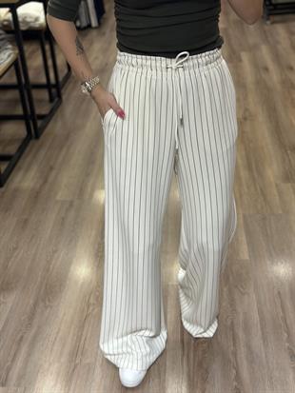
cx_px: 148
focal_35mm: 48
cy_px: 196
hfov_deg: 30.3
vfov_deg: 39.6
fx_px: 545
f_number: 1.78
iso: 64
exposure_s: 1/50
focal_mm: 6.86
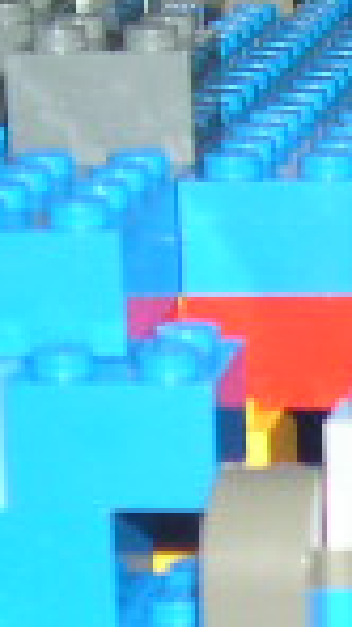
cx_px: 738
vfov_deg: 11.8
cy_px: 767
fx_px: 2977
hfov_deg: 6.5
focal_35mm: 179
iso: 100
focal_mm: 8
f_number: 2.8
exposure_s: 1/60
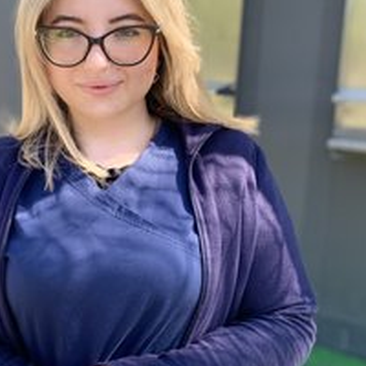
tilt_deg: -7.4
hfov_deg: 36.0
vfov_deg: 36.6
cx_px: 97
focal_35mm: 46
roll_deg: -1.9
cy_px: 143
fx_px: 550
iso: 25
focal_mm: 4.25
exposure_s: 1/326
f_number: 1.8
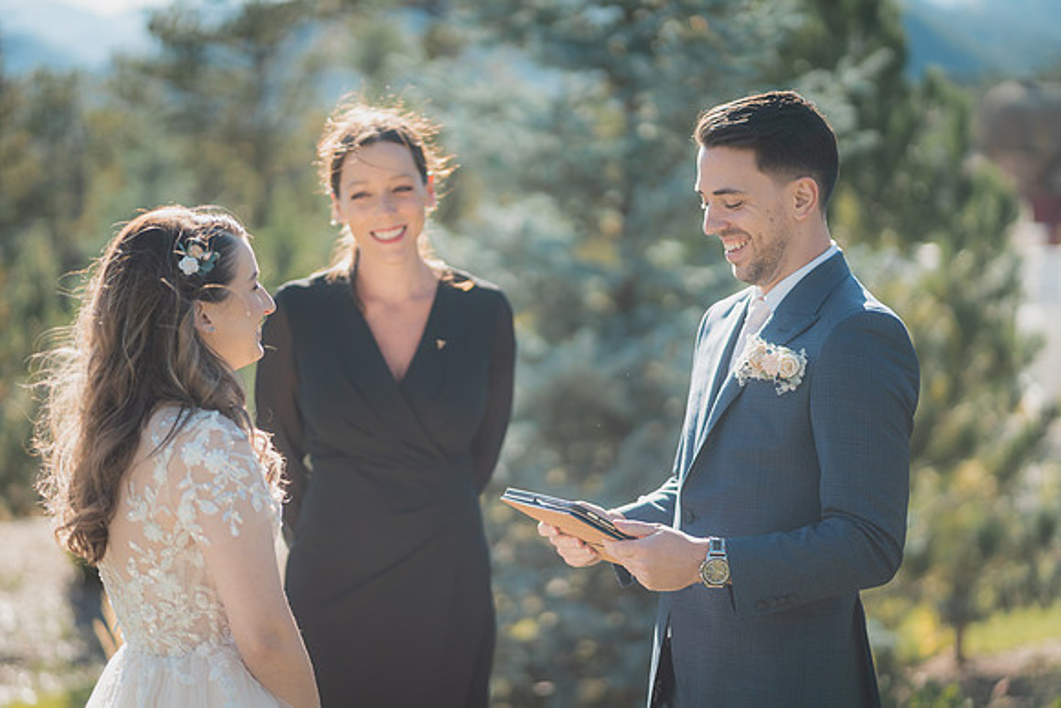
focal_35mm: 87
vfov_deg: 15.8
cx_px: 530
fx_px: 2552
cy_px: 354
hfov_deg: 23.5
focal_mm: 85
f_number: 1.8
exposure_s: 1/2500
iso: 200
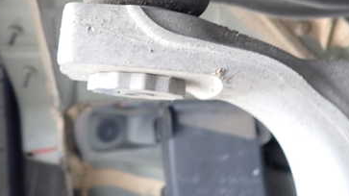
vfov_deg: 25.5
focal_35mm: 45
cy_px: 12
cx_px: 150
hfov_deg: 45.4
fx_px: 416
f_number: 2
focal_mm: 4.5
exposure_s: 1/40
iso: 200
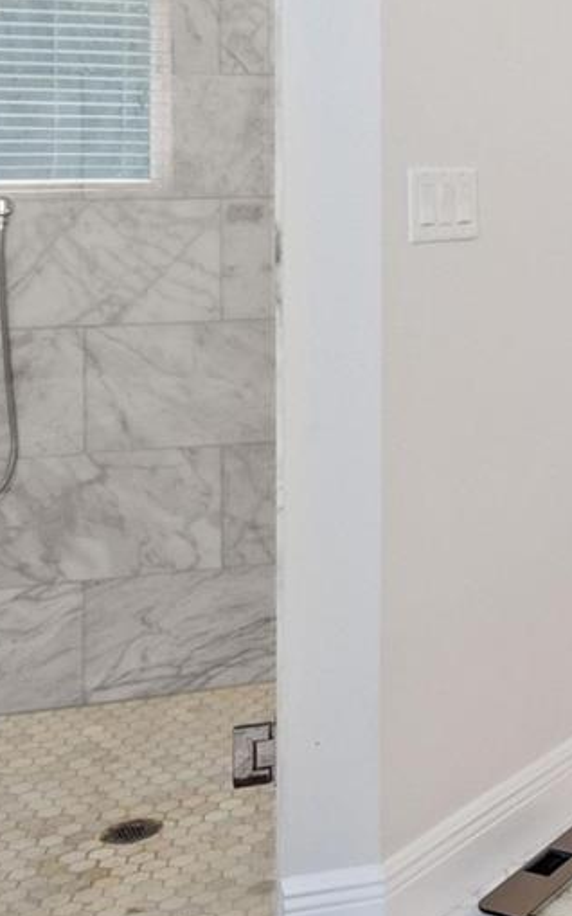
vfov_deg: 40.0
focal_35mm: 48
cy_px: 171
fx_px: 1198
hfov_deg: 23.9
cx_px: 723
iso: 400
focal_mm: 10
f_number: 4.5
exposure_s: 1/20
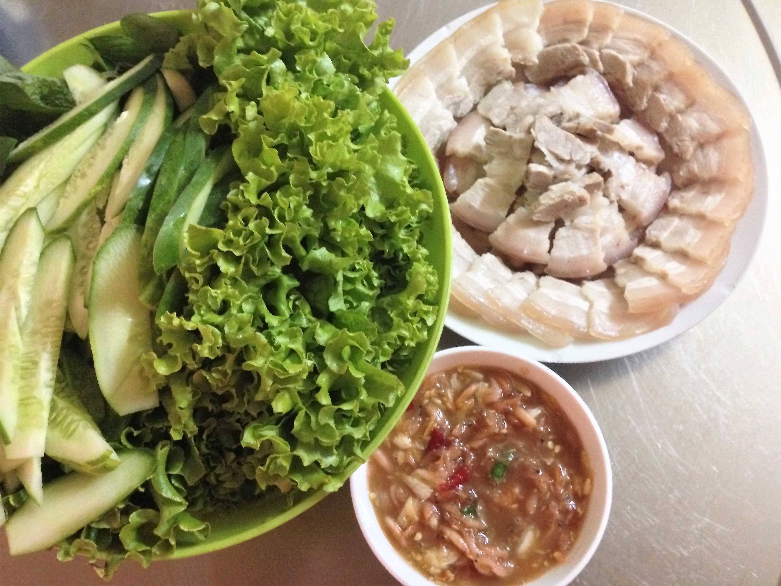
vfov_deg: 42.9
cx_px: 390
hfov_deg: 55.4
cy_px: 293
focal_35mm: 33
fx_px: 745
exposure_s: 1/17
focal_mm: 4.12
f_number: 2.4
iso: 640
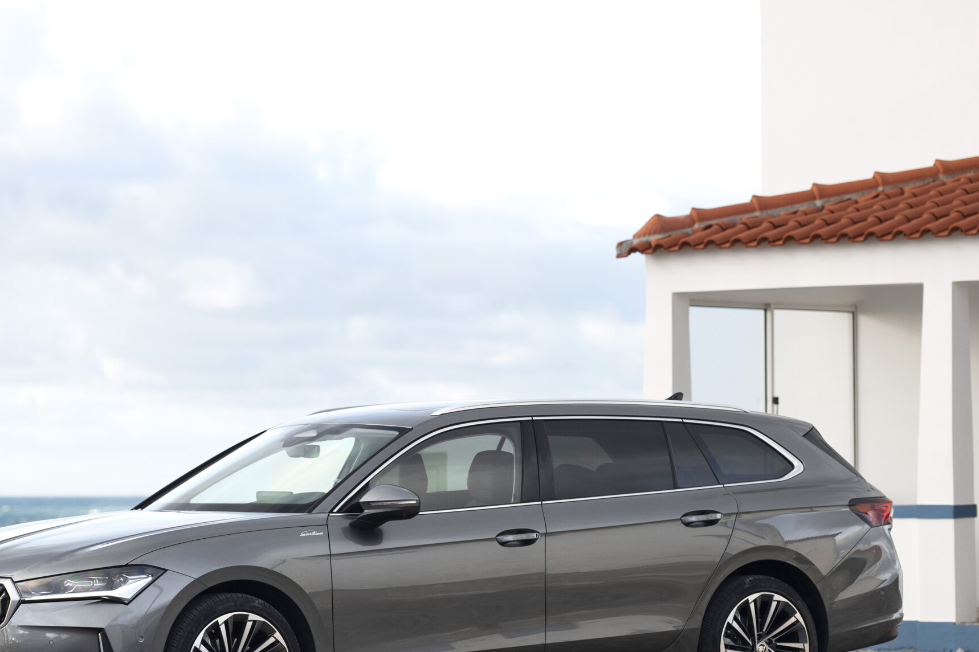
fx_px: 4133
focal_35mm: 152
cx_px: 359
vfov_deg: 9.0
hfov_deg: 13.5
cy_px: 367
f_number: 3.5
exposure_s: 1/200
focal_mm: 102
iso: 200
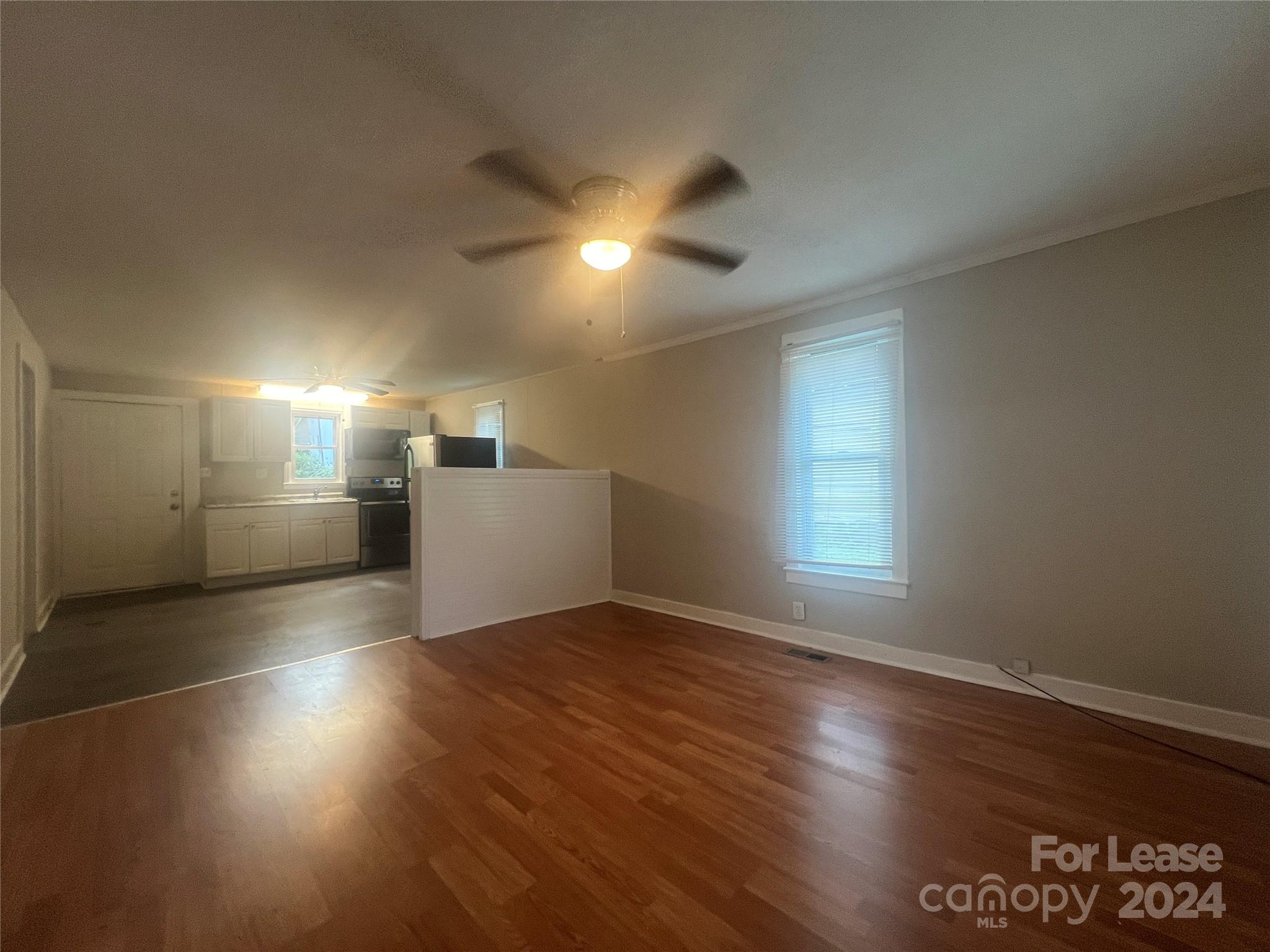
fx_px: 477
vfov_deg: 89.9
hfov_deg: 106.2
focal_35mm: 13
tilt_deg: -0.1
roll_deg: +0.5
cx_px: 635
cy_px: 476
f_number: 1.8
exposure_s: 1/60
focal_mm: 1.57
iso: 200
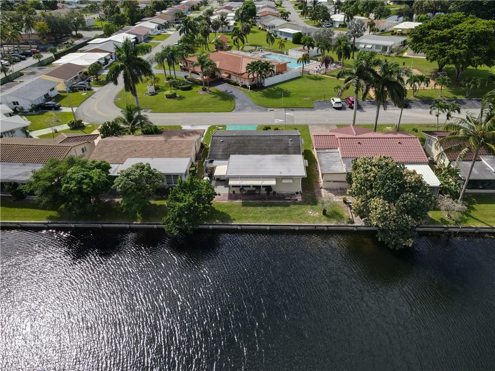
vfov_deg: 56.8
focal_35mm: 24
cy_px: 186
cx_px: 248
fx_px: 343
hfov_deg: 71.6
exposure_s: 1/500
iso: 100
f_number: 2.8
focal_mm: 4.5
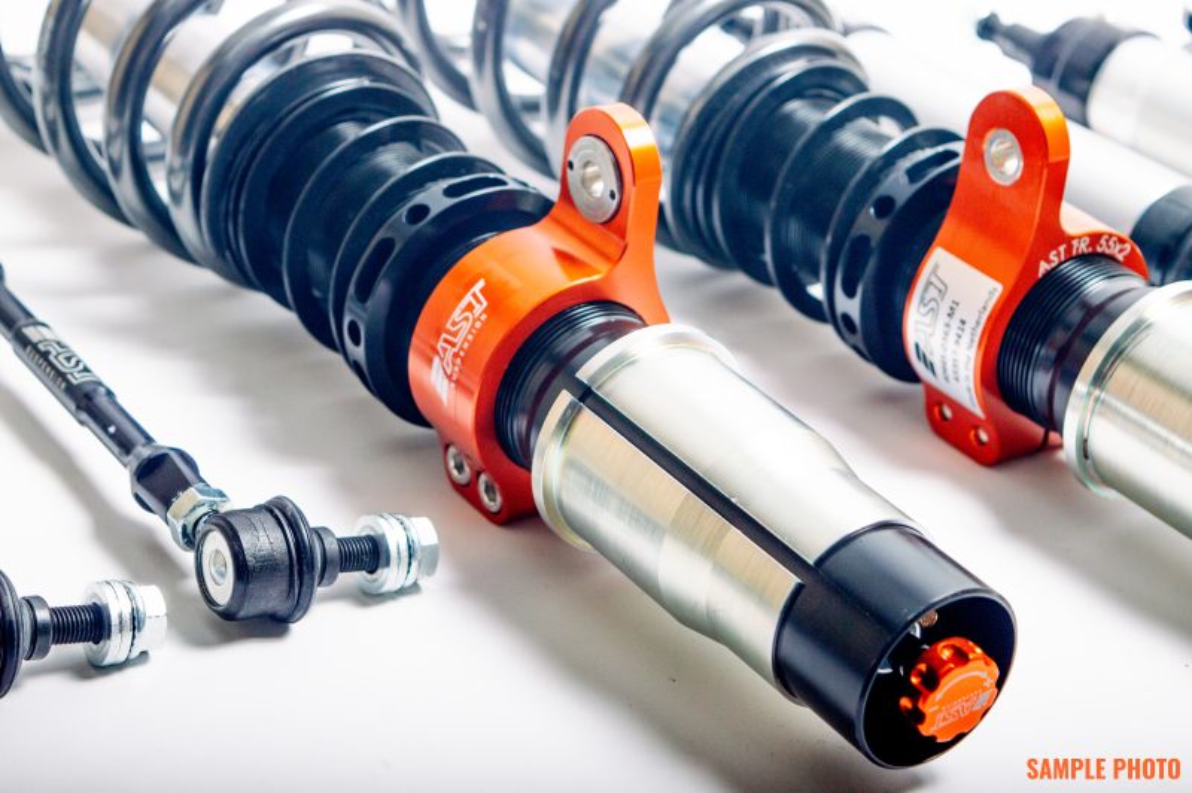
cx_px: 596
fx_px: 2729
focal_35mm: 82
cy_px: 396
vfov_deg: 16.5
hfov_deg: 24.6
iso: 200
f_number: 5.6
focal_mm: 55
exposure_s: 1/200
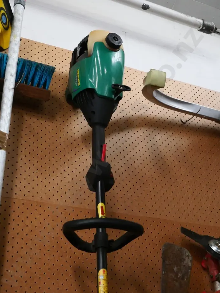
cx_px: 102
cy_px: 159
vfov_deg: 38.2
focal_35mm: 50
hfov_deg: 29.1
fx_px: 424
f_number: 4.3
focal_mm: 23
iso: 3200
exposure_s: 1/160
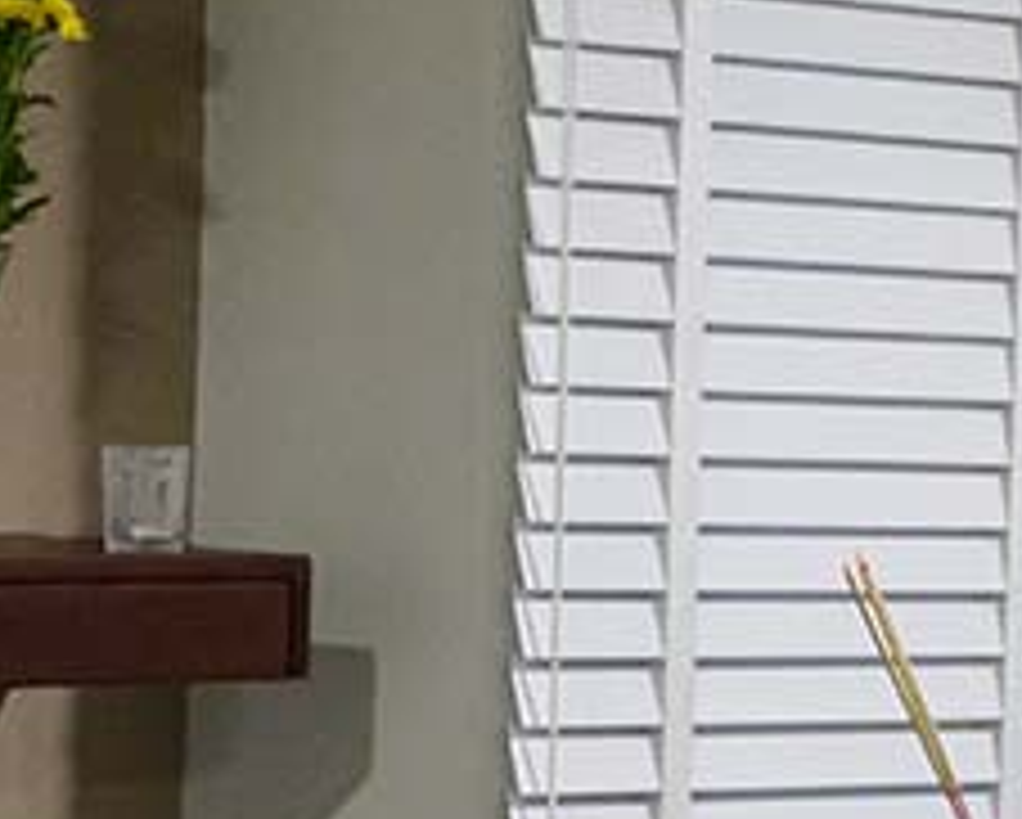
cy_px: 806
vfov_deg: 12.6
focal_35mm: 121
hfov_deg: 15.7
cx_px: 135
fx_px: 3663
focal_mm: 30.5
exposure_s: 1/200
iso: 8000
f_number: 5
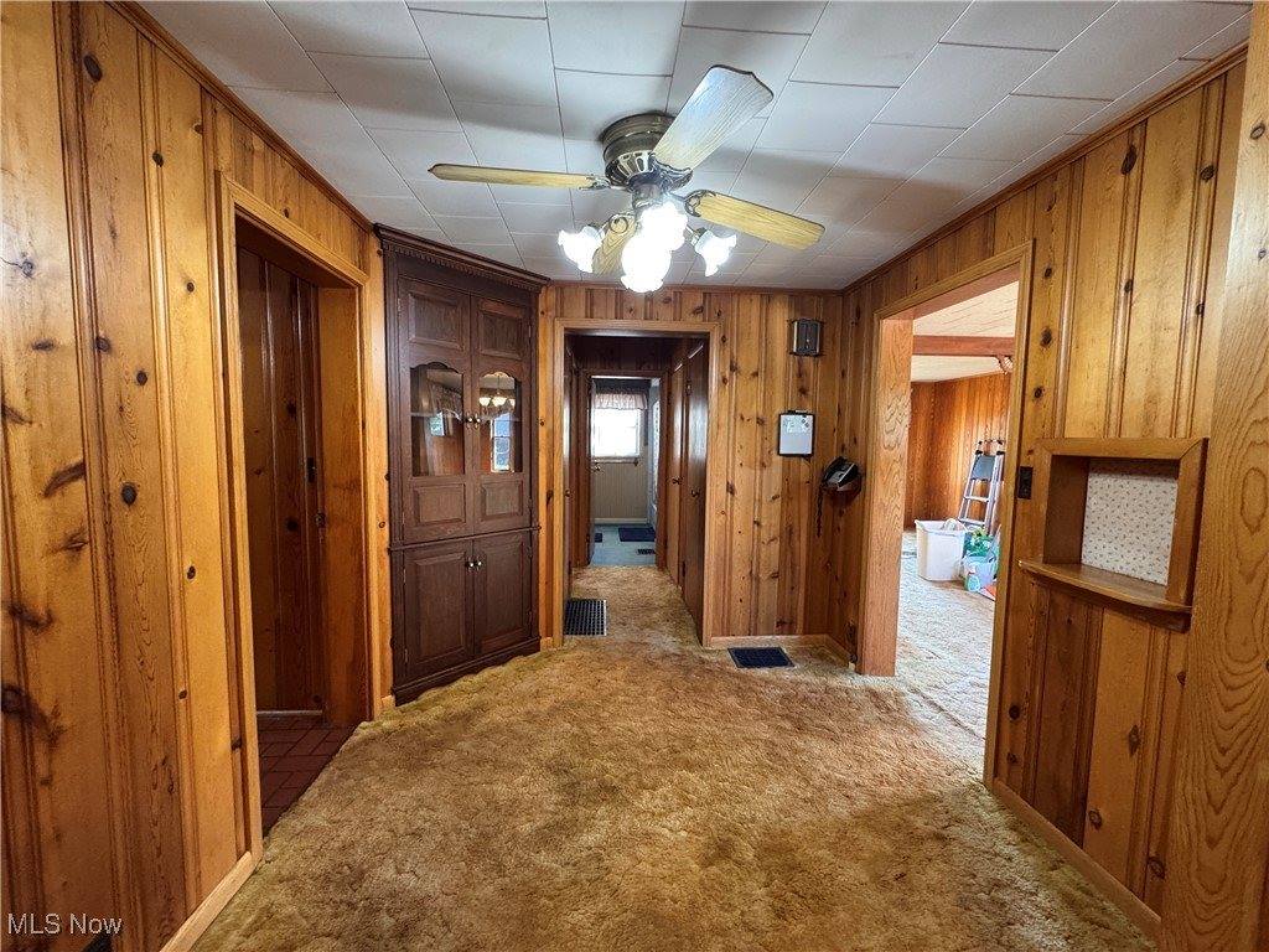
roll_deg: -1.6
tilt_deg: -4.7
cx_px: 634
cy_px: 476
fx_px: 513
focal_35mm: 14
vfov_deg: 85.7
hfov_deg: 102.1
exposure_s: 1/60
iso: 640
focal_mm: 2.22
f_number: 2.2
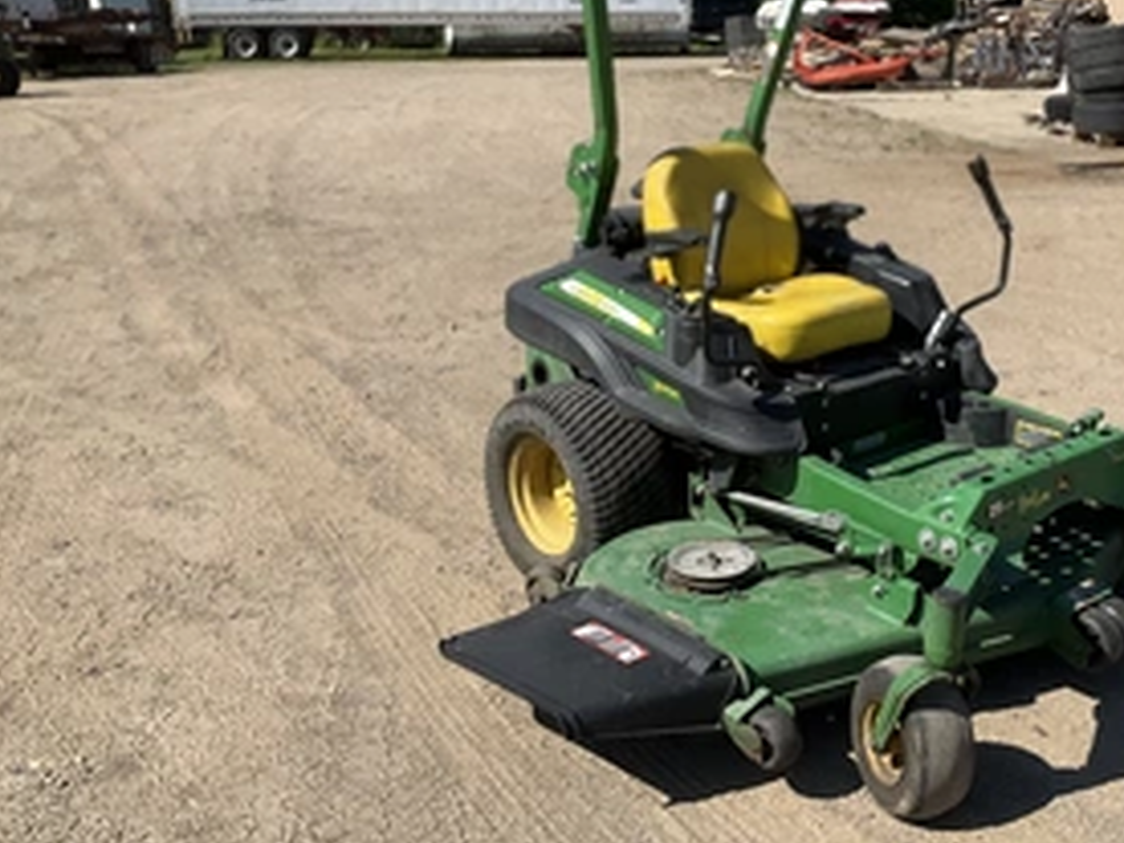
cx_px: 794
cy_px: 350
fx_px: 1364
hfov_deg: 43.8
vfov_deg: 34.3
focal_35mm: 42
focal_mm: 3
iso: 25
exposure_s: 1/2320
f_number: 1.8
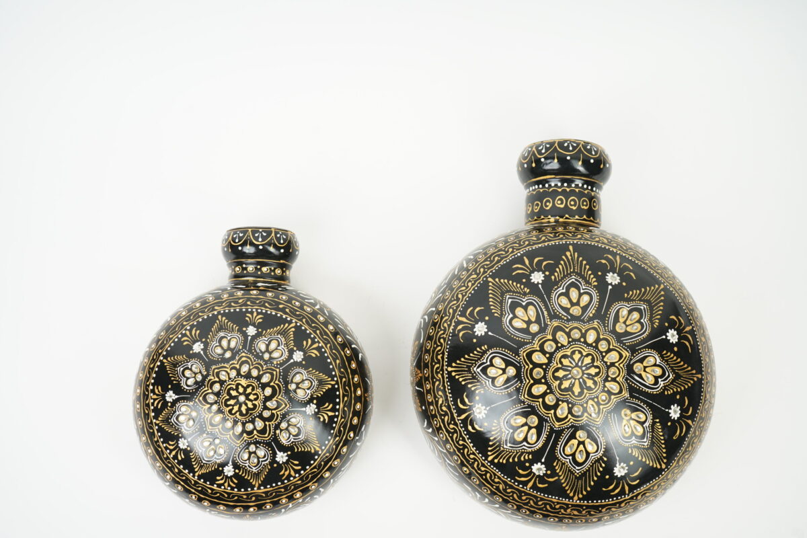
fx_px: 852
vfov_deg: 35.1
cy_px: 269
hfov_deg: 50.7
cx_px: 404
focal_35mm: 38
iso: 1250
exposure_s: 1/320
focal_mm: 38
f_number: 6.3
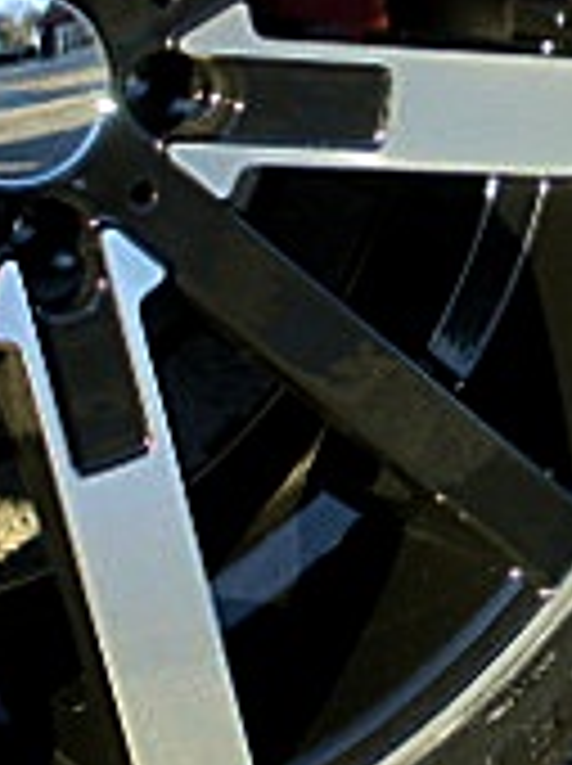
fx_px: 2165
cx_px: 302
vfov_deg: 19.7
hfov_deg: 15.1
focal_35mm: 98
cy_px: 90
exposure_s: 1/200
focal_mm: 4.65
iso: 64
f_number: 2.6
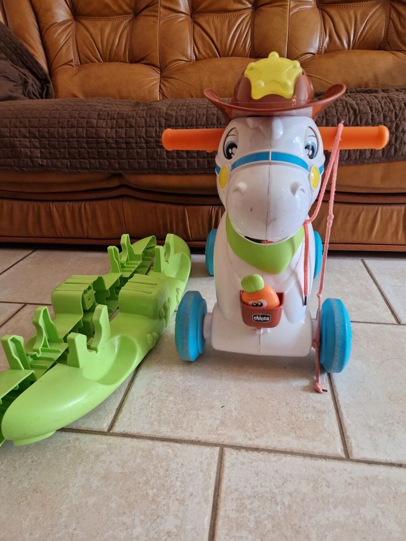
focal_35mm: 23
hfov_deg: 58.9
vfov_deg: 73.9
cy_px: 270
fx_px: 360
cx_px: 203
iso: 200
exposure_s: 1/100
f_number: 1.8
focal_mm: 5.4
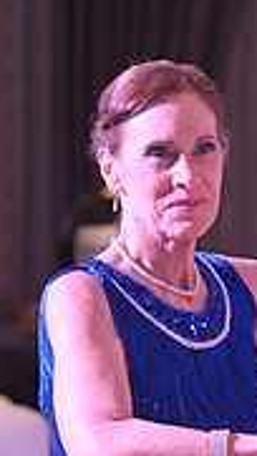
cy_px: 683
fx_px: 5698
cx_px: 319
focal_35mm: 471
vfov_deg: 4.6
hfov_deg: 2.6
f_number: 6.3
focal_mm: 140
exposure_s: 1/400
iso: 5000
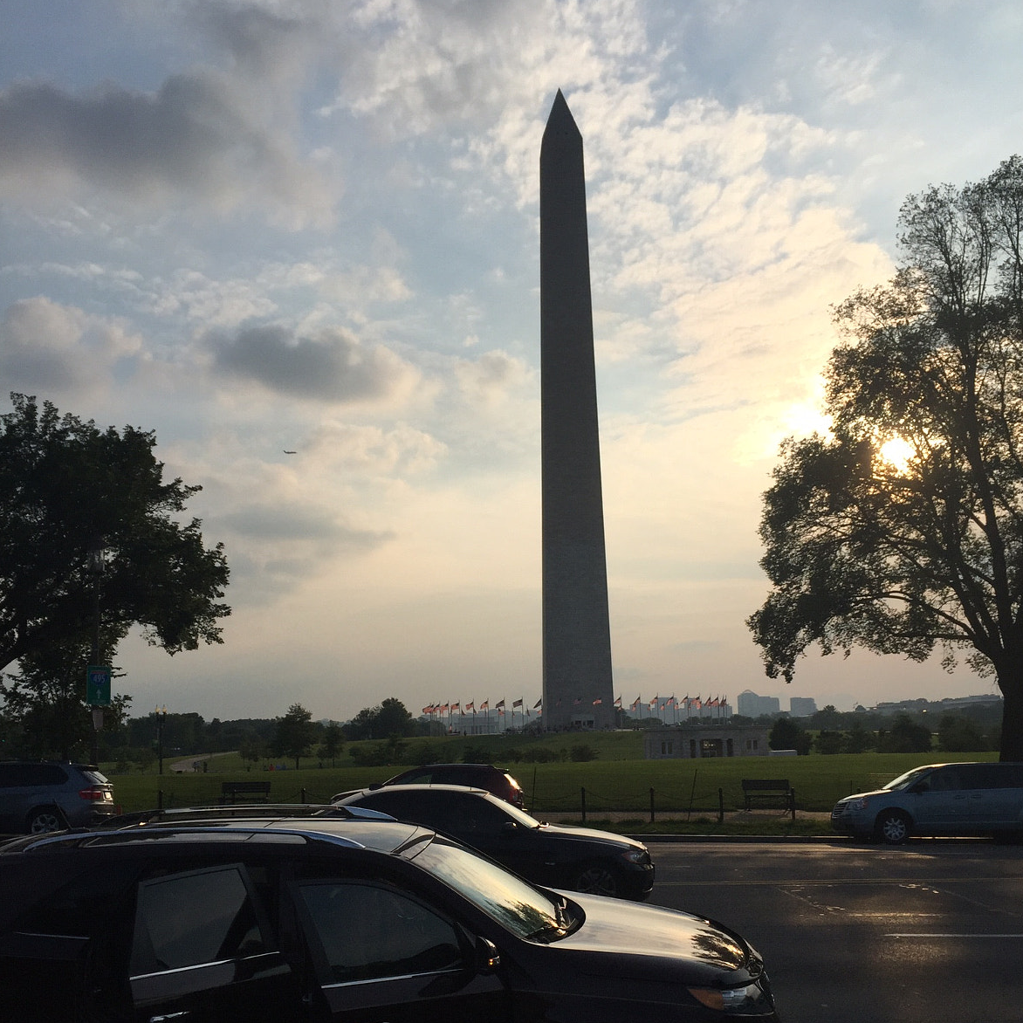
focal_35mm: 35
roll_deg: +1.2
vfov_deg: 46.9
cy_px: 627
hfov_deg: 47.2
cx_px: 522
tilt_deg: +6.3
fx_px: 1170
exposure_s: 1/4405
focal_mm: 4.15
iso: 32
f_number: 2.2
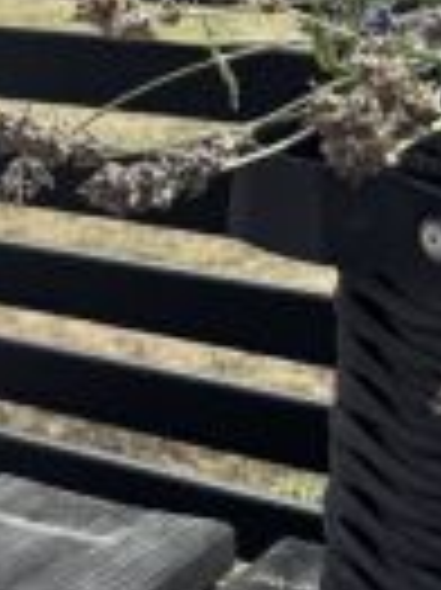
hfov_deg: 12.0
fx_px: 1872
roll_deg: +4.1
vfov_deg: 17.8
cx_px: -446
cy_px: 405
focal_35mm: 110
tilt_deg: -22.4
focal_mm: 6.76
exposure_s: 1/2506
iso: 80
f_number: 1.78
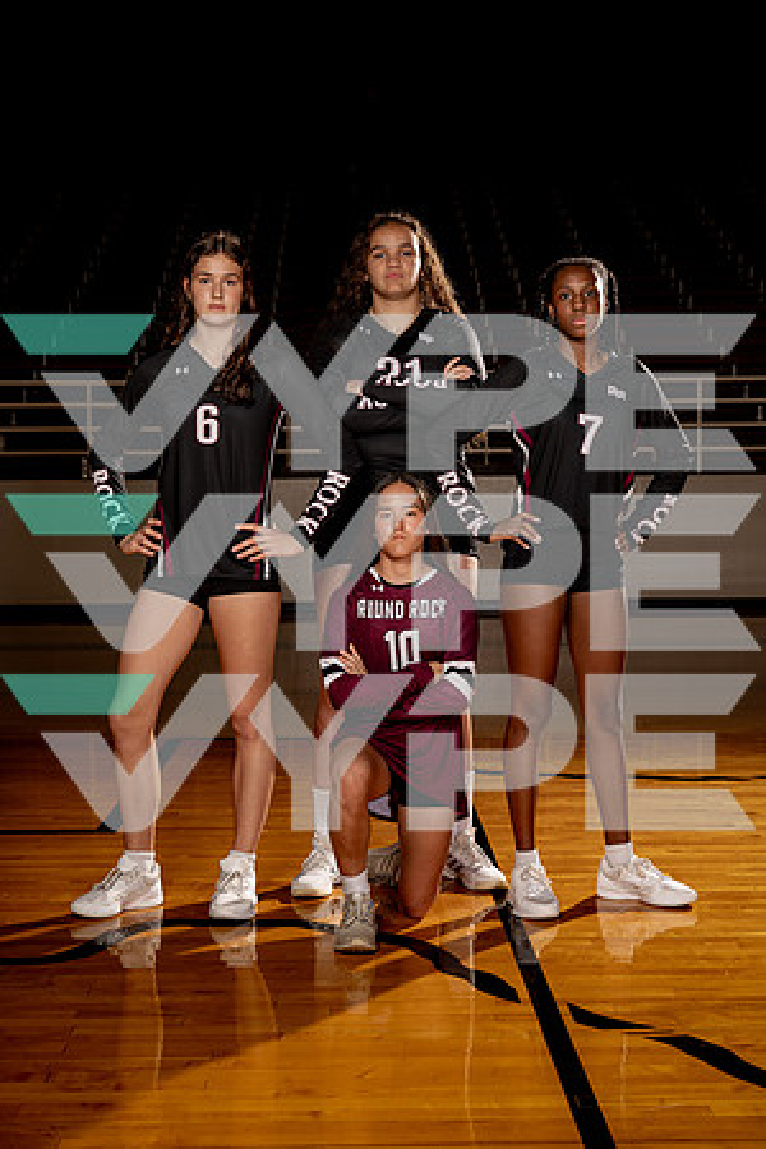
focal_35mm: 51
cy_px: 574
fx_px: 1628
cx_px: 383
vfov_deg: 38.9
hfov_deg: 26.5
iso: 100
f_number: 5.6
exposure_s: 1/250
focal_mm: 51
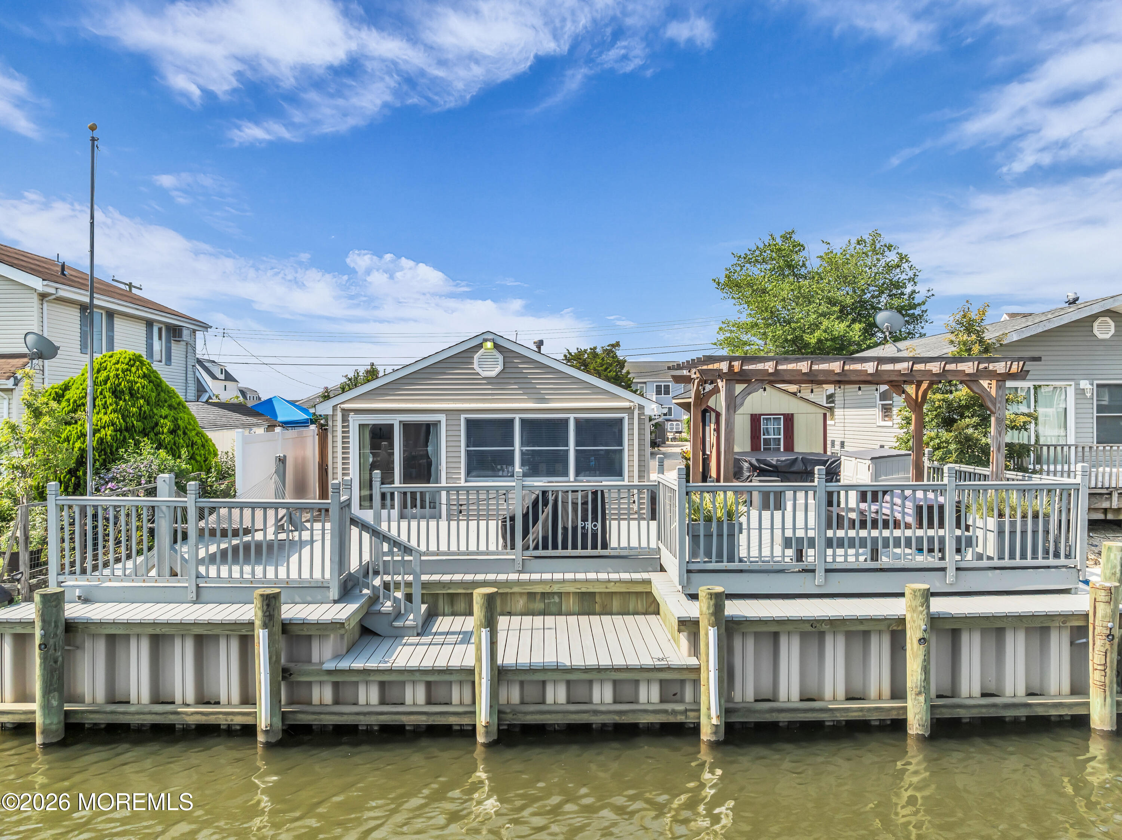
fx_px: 777
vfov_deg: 56.8
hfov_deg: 71.6
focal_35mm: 24
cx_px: 561
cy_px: 420
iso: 140
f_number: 2.8
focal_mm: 12.29
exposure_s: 1/2000
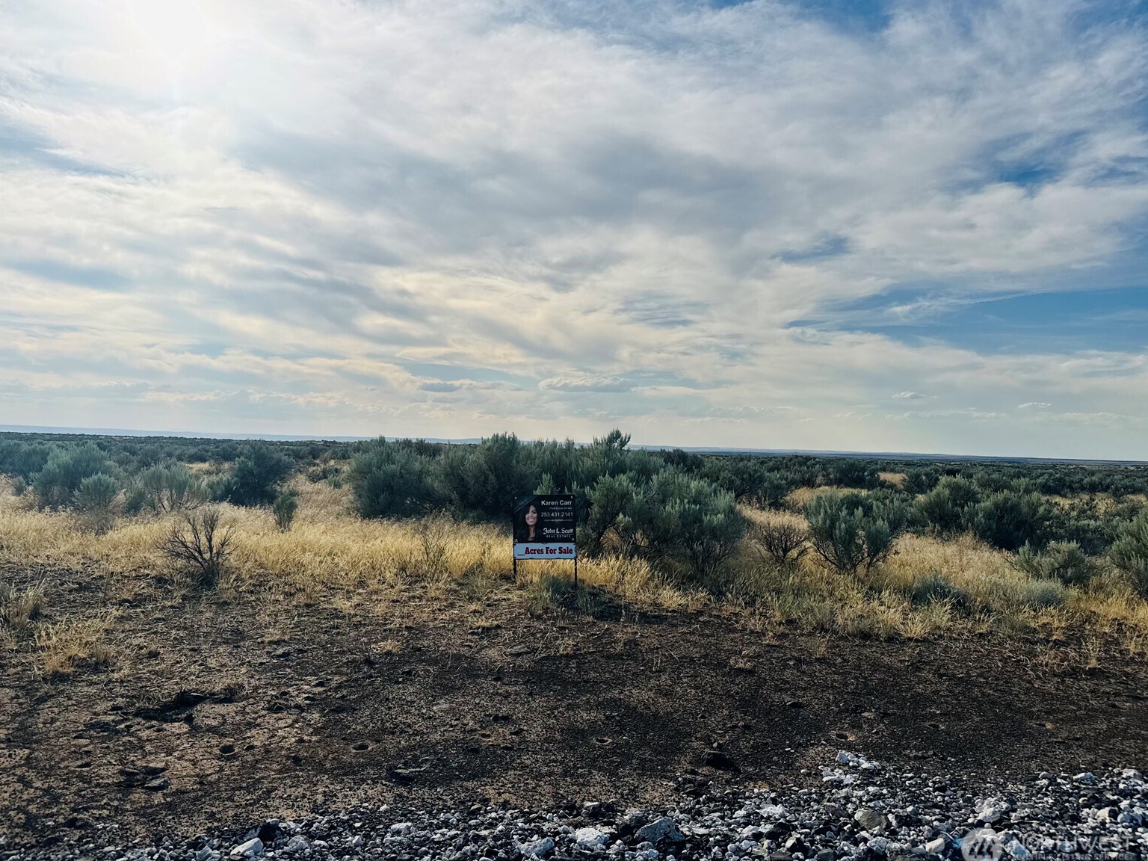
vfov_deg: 54.9
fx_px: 829
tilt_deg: +1.0
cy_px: 430
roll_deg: -1.8
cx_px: 558
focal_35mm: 25
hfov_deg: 69.4
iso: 80
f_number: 1.78
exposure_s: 1/12346
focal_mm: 6.76
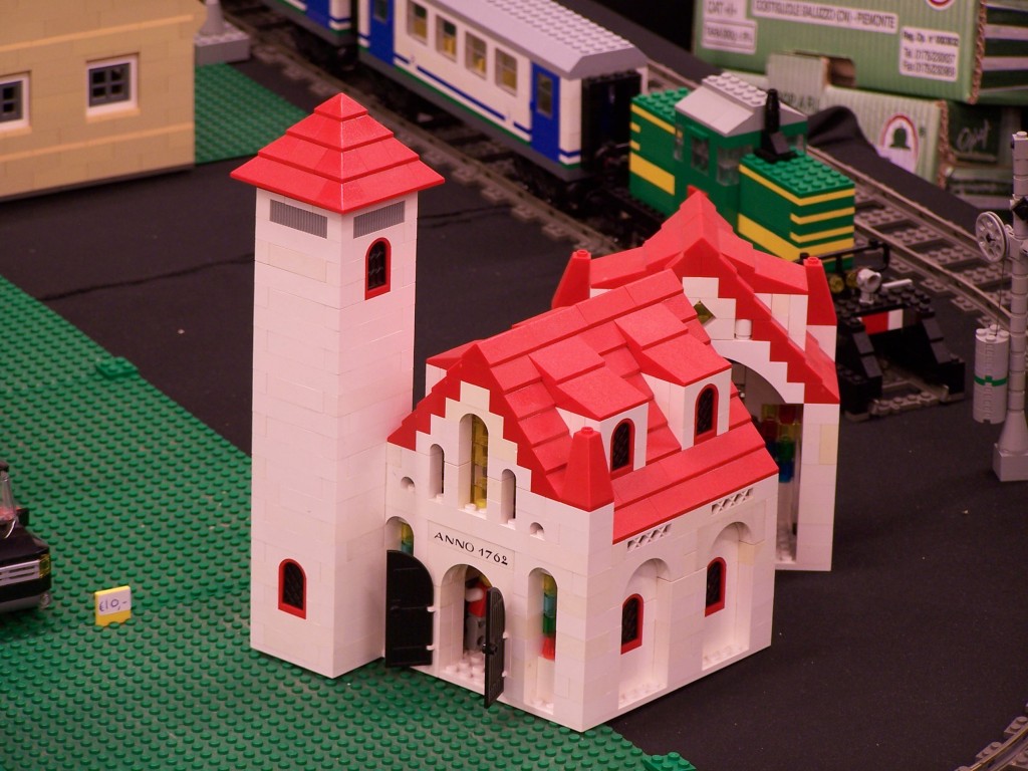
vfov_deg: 7.9
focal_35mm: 189
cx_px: 514
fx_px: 5613
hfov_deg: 10.5
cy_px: 386
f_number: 3.2
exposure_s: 1/3
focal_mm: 31.3
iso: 80
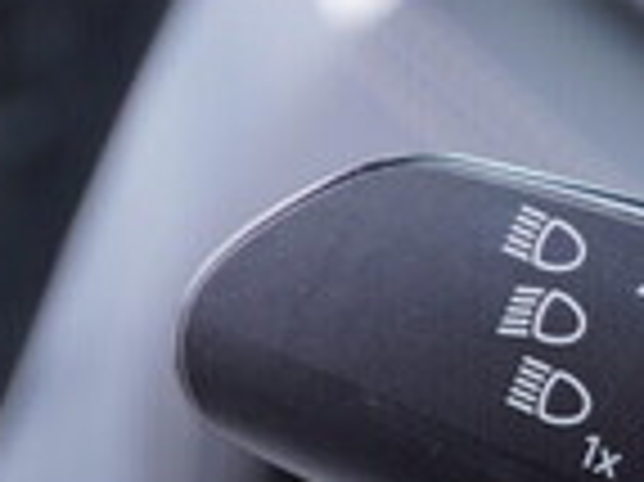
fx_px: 2472
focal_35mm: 133
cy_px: 295
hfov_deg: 14.6
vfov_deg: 11.1
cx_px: 667
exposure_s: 1/40
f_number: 2.8
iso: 160
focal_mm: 24
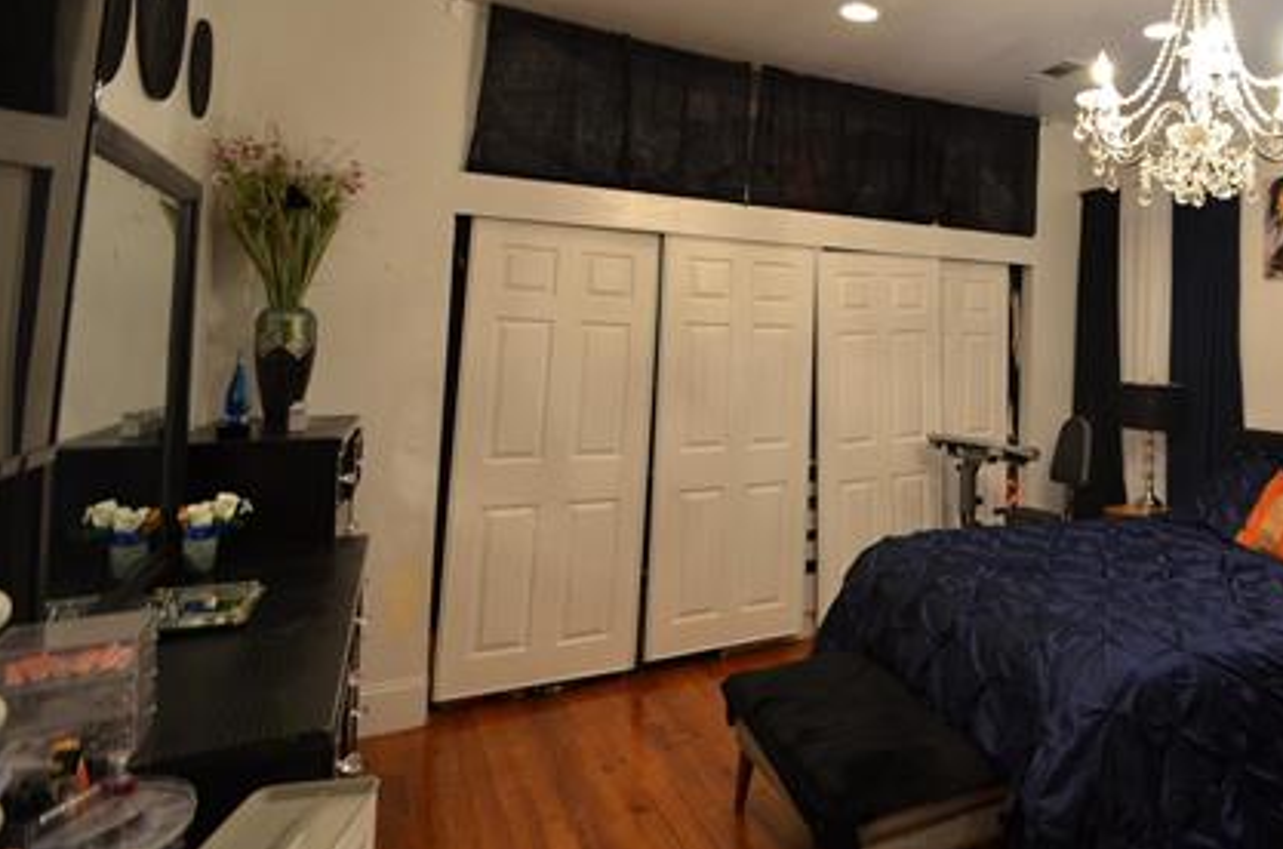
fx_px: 818
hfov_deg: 70.6
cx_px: 975
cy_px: 269
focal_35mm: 23
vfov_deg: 53.6
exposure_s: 1/40
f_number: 3.5
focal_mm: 10
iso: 800
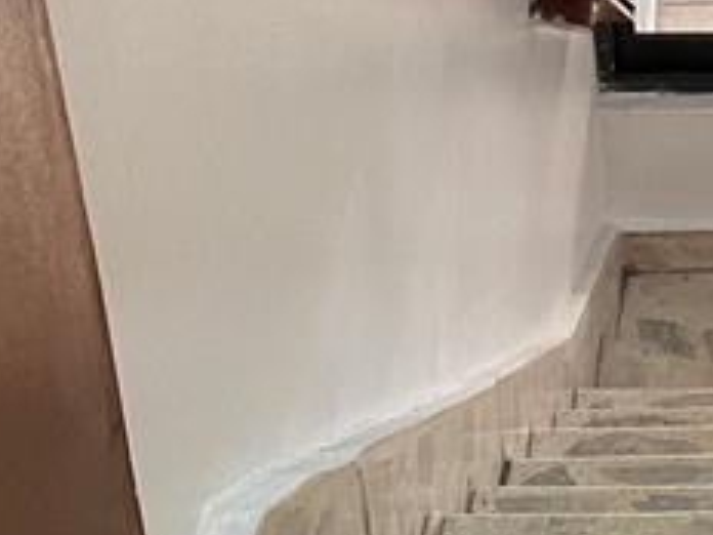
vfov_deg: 12.6
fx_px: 2369
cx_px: 934
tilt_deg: -31.2
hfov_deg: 16.2
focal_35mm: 115
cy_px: -105
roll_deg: -2.1
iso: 320
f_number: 1.8
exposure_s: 1/40
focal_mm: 4.25
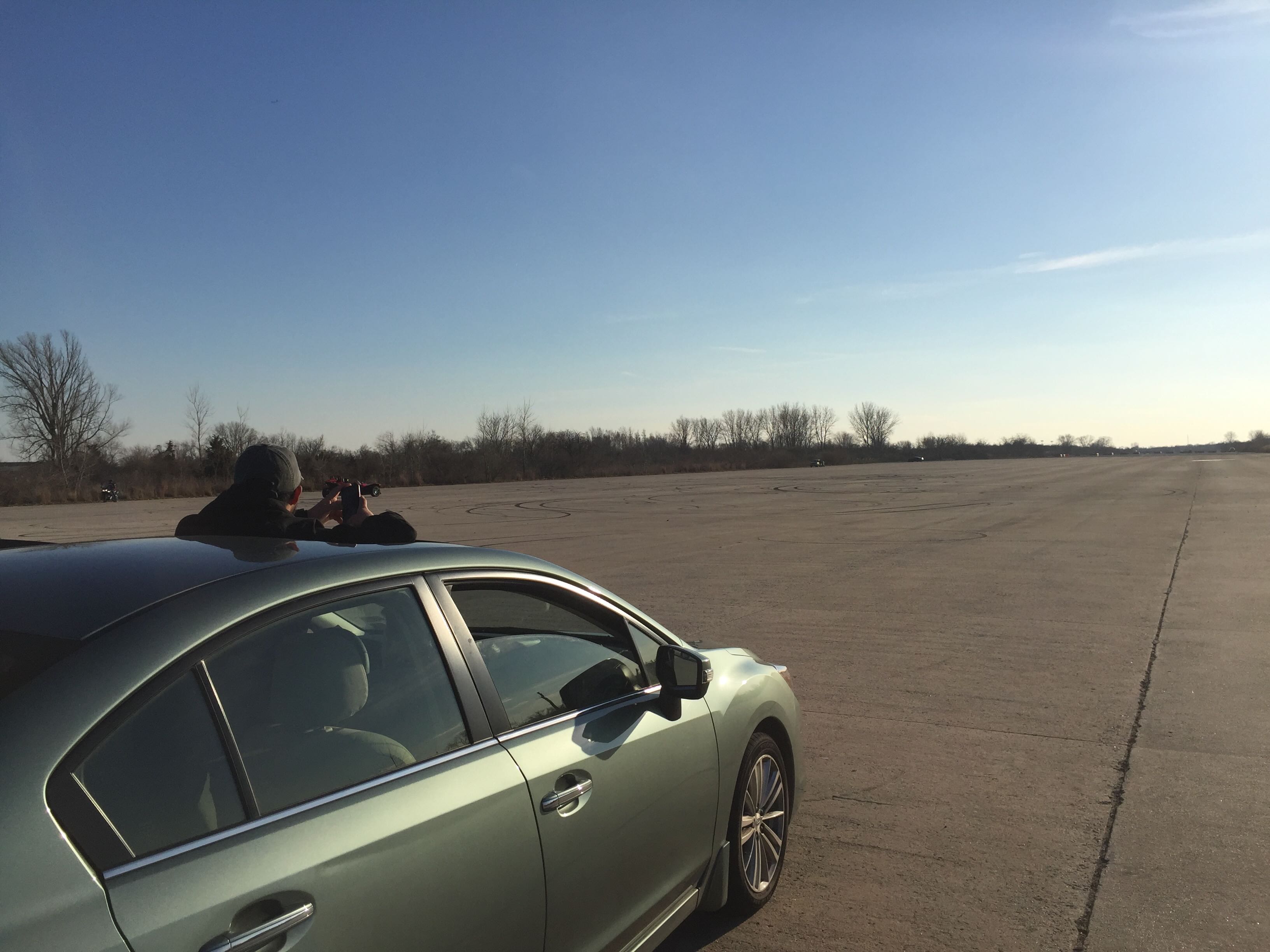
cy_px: 476
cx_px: 635
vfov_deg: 48.2
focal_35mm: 29
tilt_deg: -0.1
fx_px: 1064
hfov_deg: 61.7
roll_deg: +1.4
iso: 32
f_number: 2.2
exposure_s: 1/4405
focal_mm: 4.15
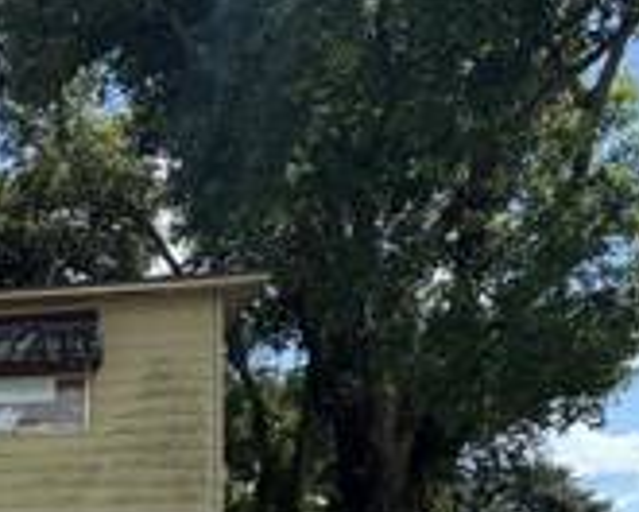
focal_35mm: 53
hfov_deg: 27.2
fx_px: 1002
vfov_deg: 25.9
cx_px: -267
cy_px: 597
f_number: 2.2
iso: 50
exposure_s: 1/631
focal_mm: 2.22
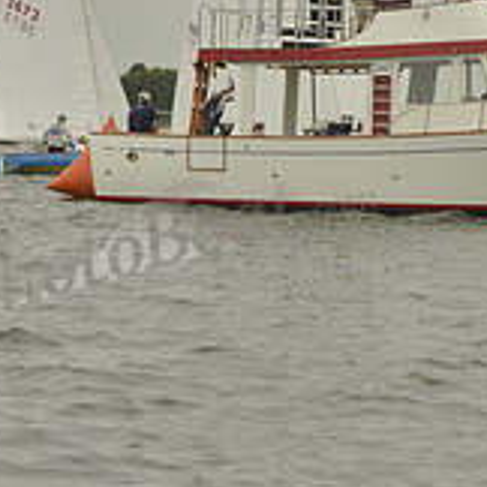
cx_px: 535
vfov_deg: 8.2
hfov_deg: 8.2
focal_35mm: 213
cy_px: 44
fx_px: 3390
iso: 400
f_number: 11
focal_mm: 70
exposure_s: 1/1000
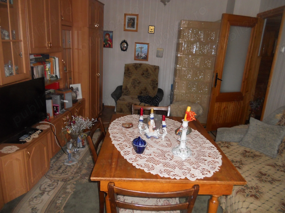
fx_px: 222
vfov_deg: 51.4
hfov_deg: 65.3
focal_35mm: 27
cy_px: 106
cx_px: 142
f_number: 3.2
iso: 200
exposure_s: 1/25
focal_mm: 4.9
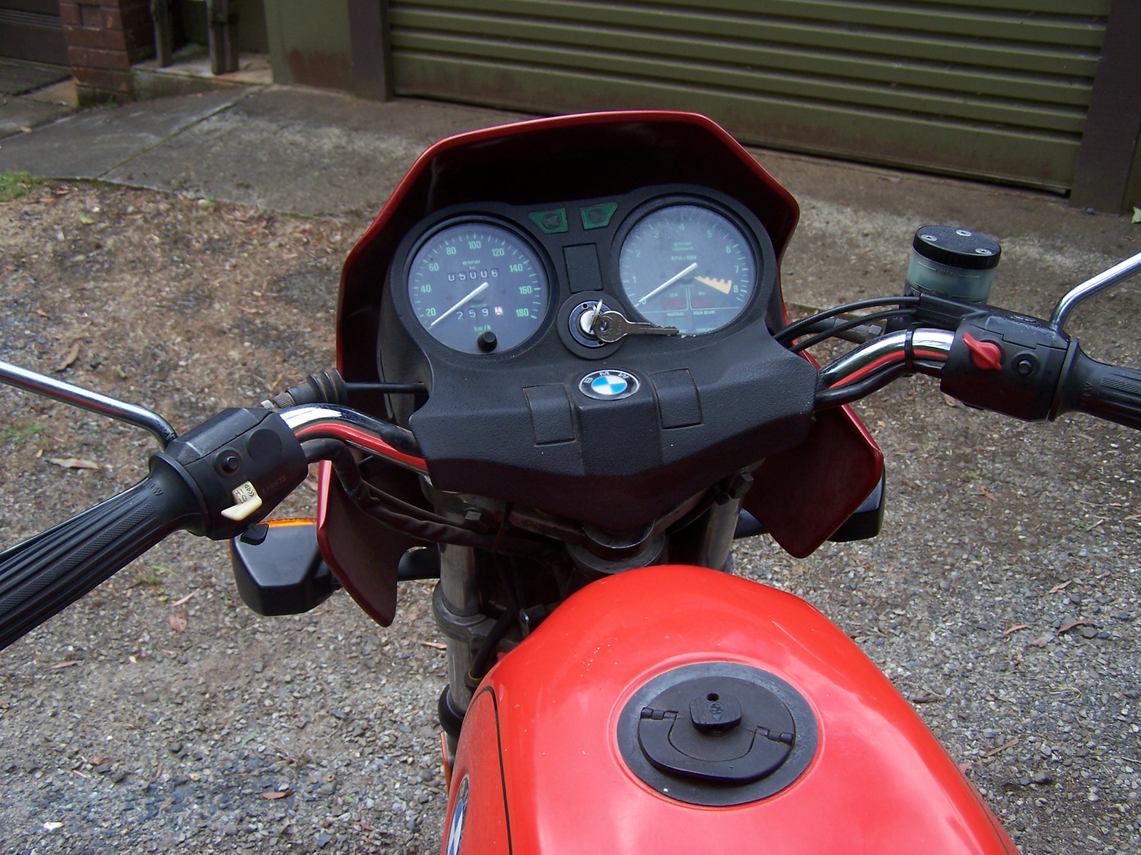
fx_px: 1253
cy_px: 428
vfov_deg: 37.7
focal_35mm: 38
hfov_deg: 49.0
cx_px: 570
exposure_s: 1/400
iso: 80
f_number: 2.8
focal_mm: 6.3
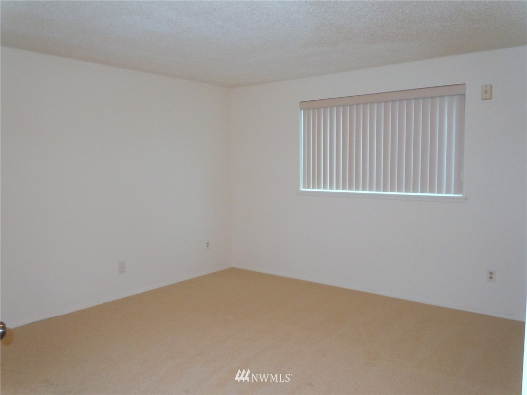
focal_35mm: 28
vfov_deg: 49.7
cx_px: 264
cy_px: 198
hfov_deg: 63.4
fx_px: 426
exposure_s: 1/25
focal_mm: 5
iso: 320
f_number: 3.7
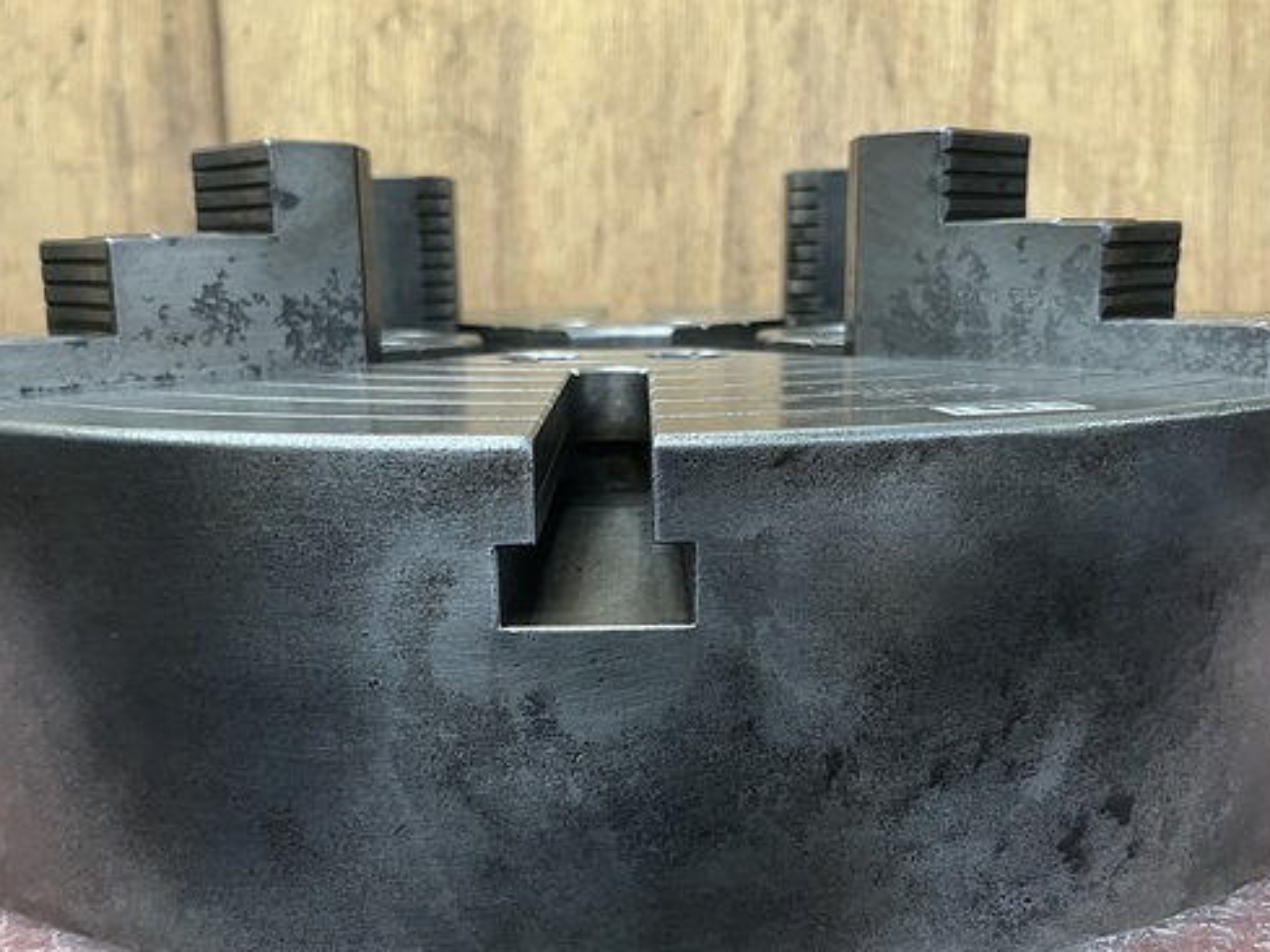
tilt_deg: -14.5
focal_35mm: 34
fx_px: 1248
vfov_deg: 41.7
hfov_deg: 53.9
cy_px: 537
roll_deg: +1.6
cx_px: 621
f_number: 1.6
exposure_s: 1/60
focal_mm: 5.1
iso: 320
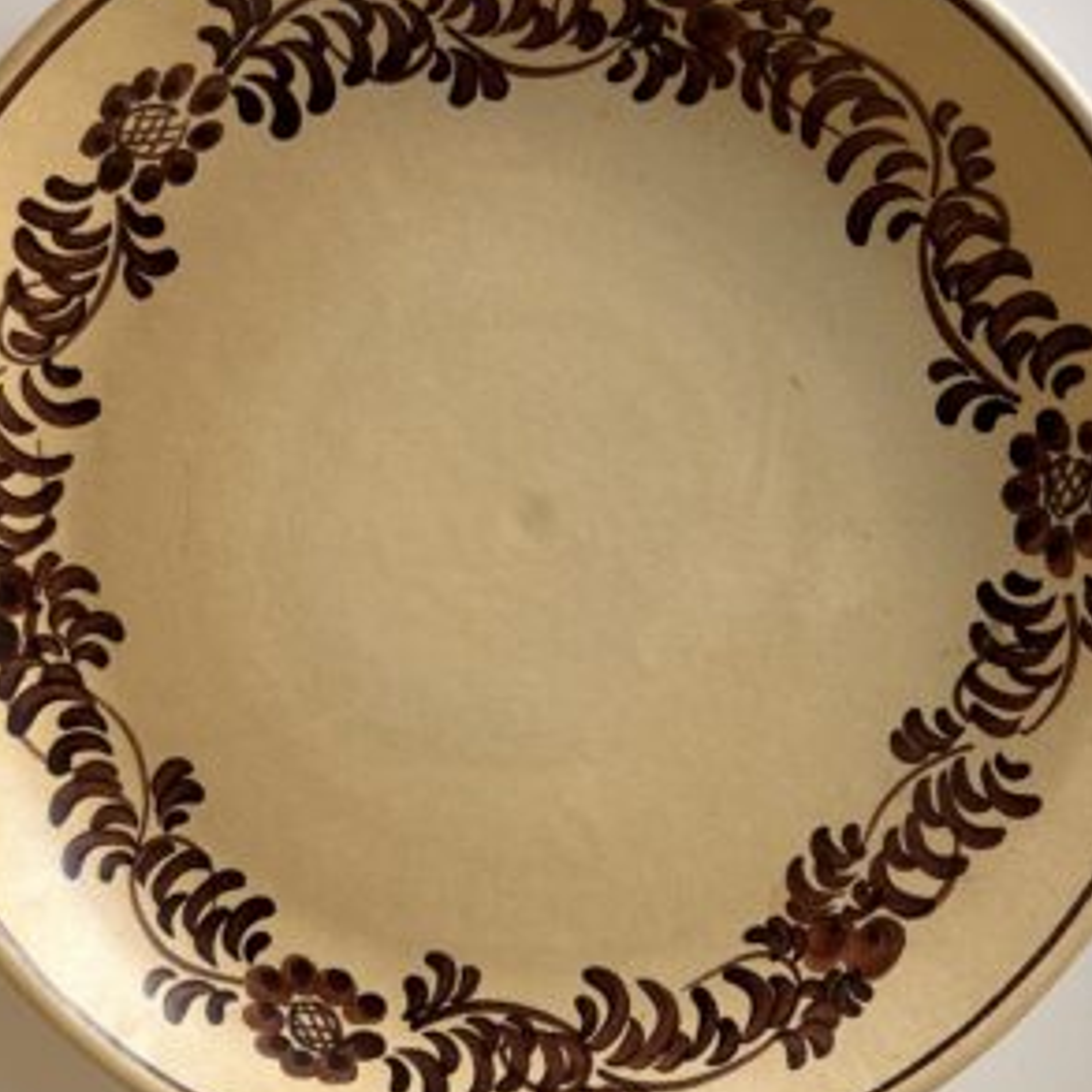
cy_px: 514
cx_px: 540
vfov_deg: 55.6
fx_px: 1035
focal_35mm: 29
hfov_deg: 55.6
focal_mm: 6.86
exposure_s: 1/121
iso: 100
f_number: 1.78
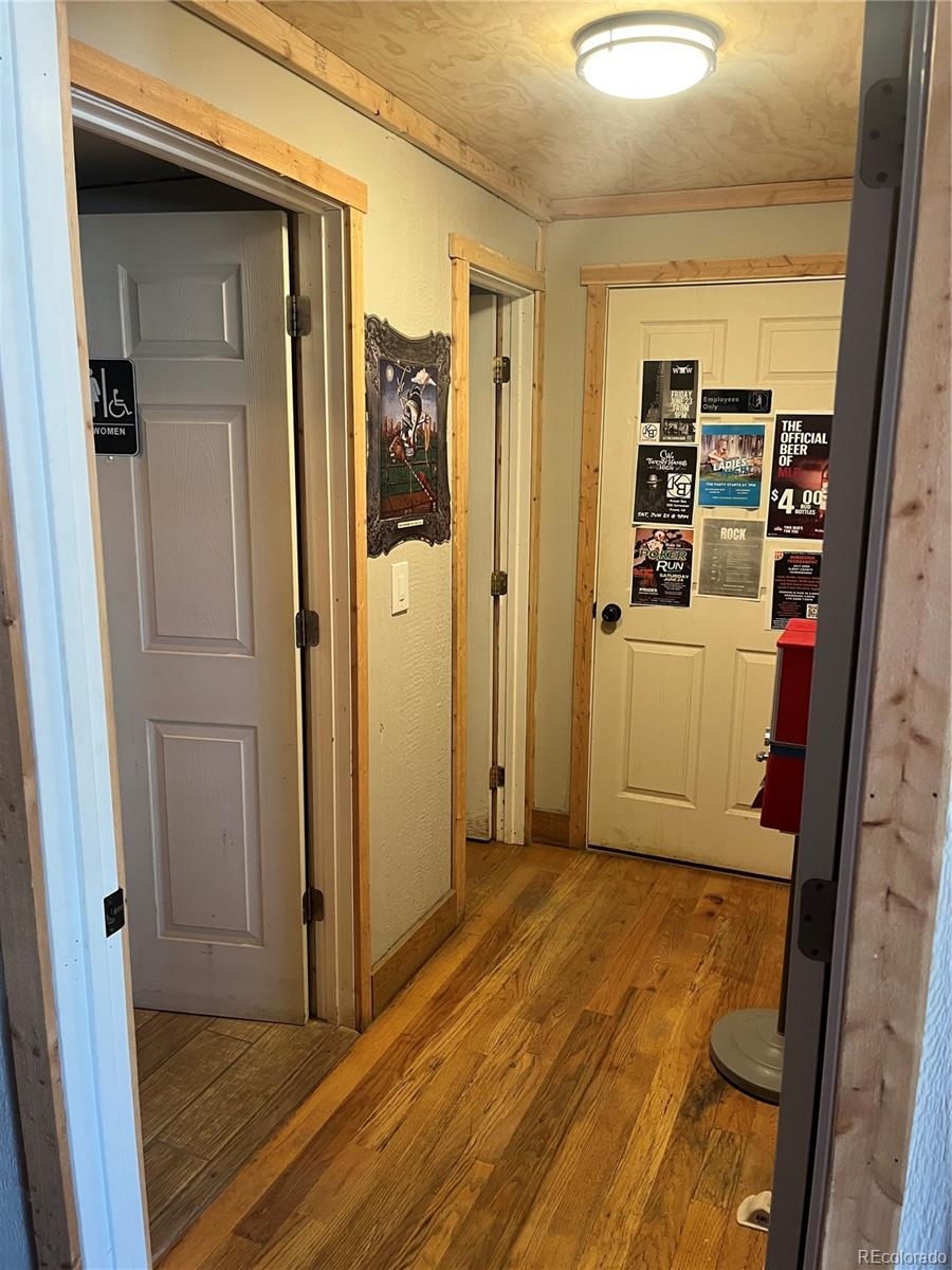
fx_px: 953
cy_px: 635
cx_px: 476
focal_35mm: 26
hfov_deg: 53.1
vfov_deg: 67.3
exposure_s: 1/60
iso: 200
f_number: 1.6
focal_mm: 5.1
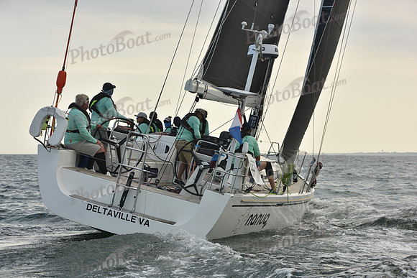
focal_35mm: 85
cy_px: 139
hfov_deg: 23.9
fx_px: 985
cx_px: 208
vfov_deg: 16.1
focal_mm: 85
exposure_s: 1/640
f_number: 7.1
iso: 250
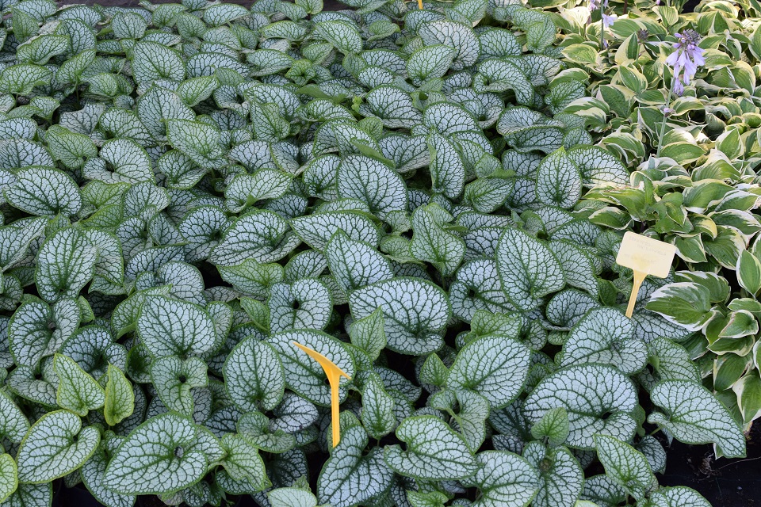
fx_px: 1110
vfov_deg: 25.8
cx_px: 380
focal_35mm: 52
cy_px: 254
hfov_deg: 37.9
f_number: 6.3
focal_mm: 35
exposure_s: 1/160
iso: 400
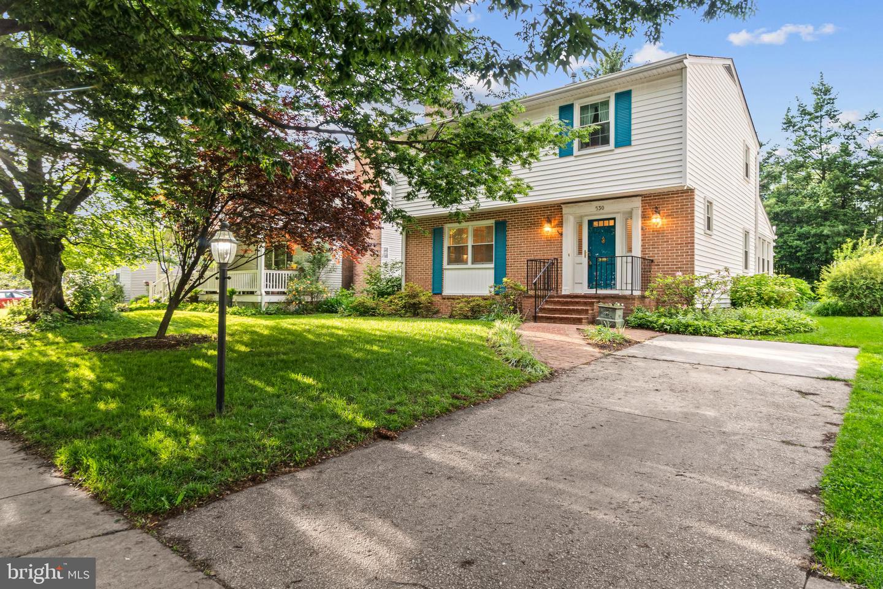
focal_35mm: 21
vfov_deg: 59.5
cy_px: 294
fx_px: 515
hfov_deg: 81.2
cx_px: 442
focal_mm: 14
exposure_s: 1/3
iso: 320
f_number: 13
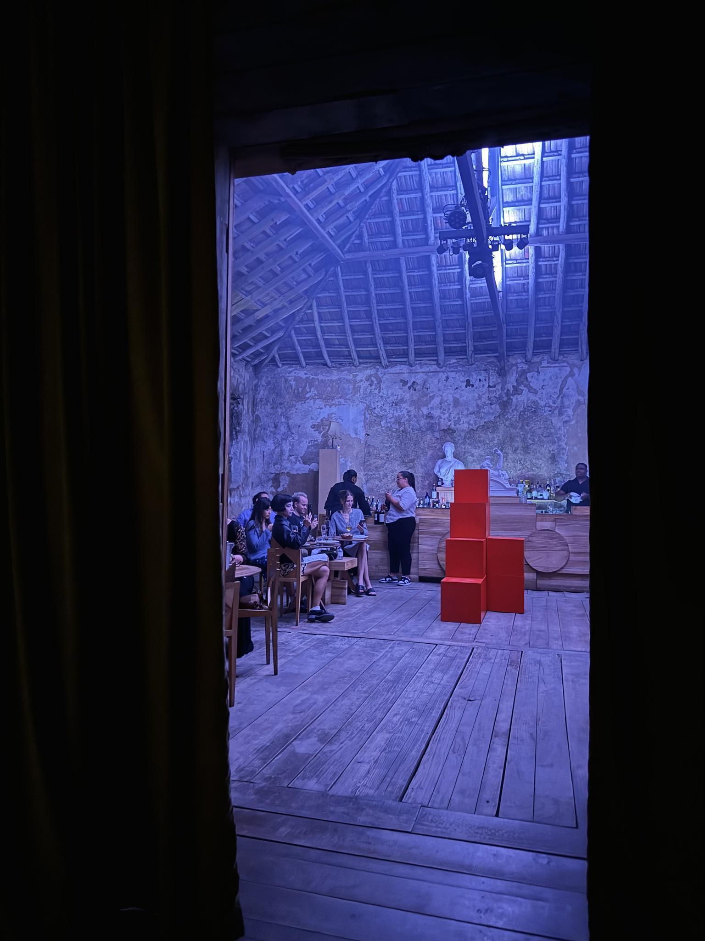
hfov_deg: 56.8
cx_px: 352
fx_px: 652
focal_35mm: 24
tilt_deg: +3.1
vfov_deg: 71.6
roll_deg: -1.7
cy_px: 470
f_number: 1.78
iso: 1600
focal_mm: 6.76
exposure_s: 1/9
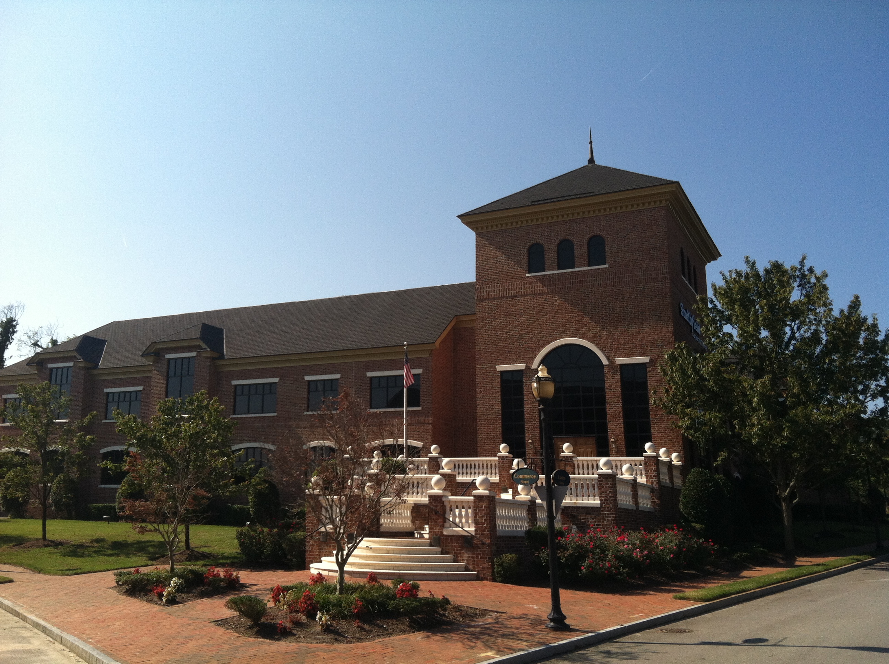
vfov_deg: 40.6
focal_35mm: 35
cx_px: 444
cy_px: 332
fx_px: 898
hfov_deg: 52.7
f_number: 2.8
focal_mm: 3.85
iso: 80
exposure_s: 1/1364
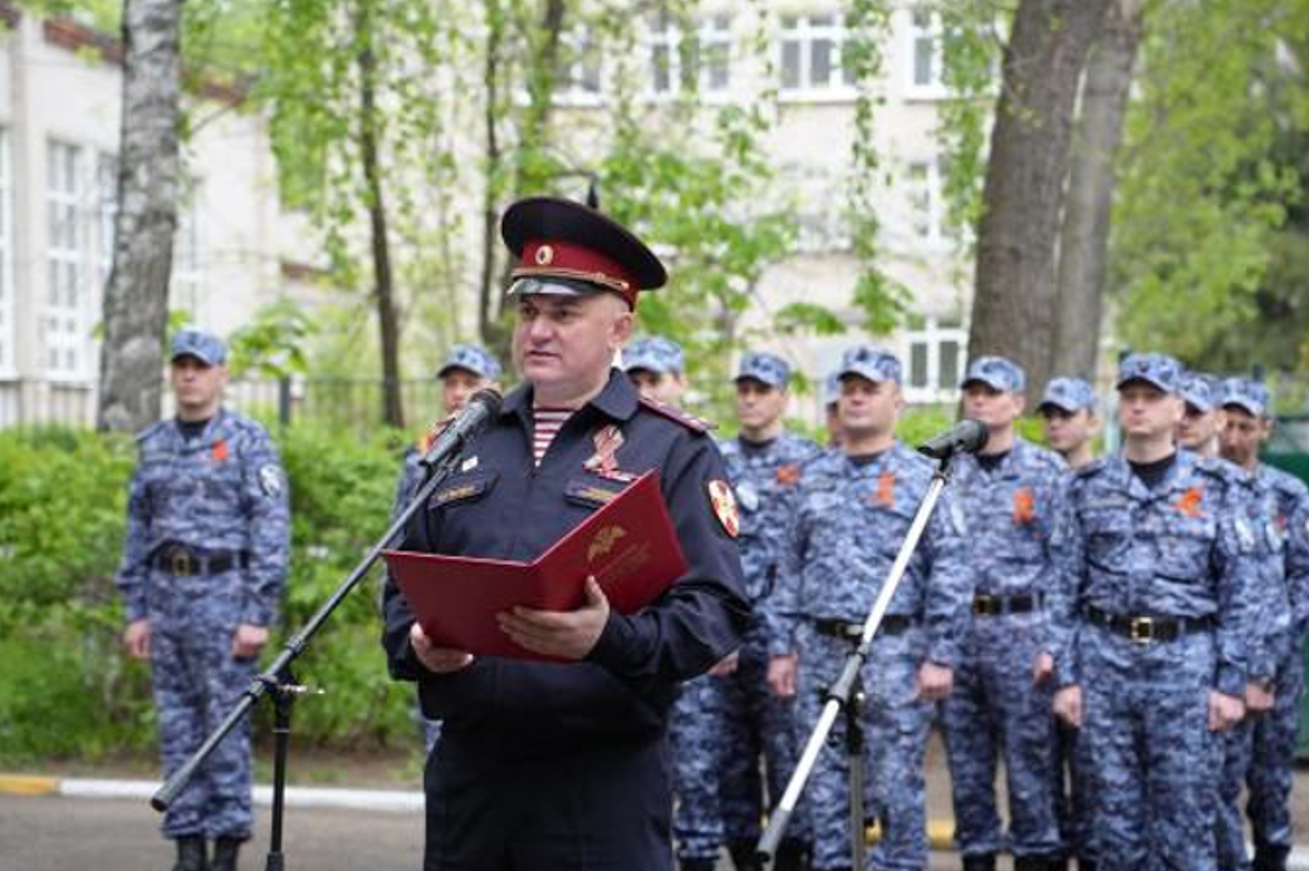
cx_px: 690
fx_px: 3053
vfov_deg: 16.2
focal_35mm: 84
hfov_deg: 24.2
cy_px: 478
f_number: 4
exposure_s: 1/160
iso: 800
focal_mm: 75
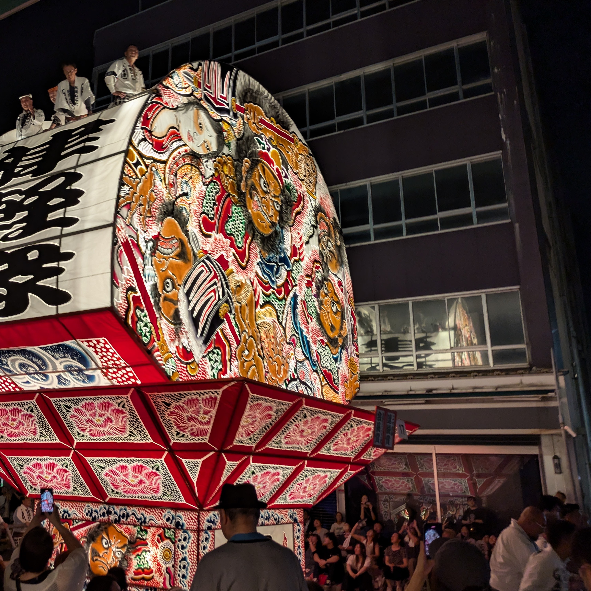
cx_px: 160
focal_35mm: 34
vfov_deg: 48.4
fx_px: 657
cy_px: 267
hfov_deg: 47.0
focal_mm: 5.43
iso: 138
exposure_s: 1/30
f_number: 1.89
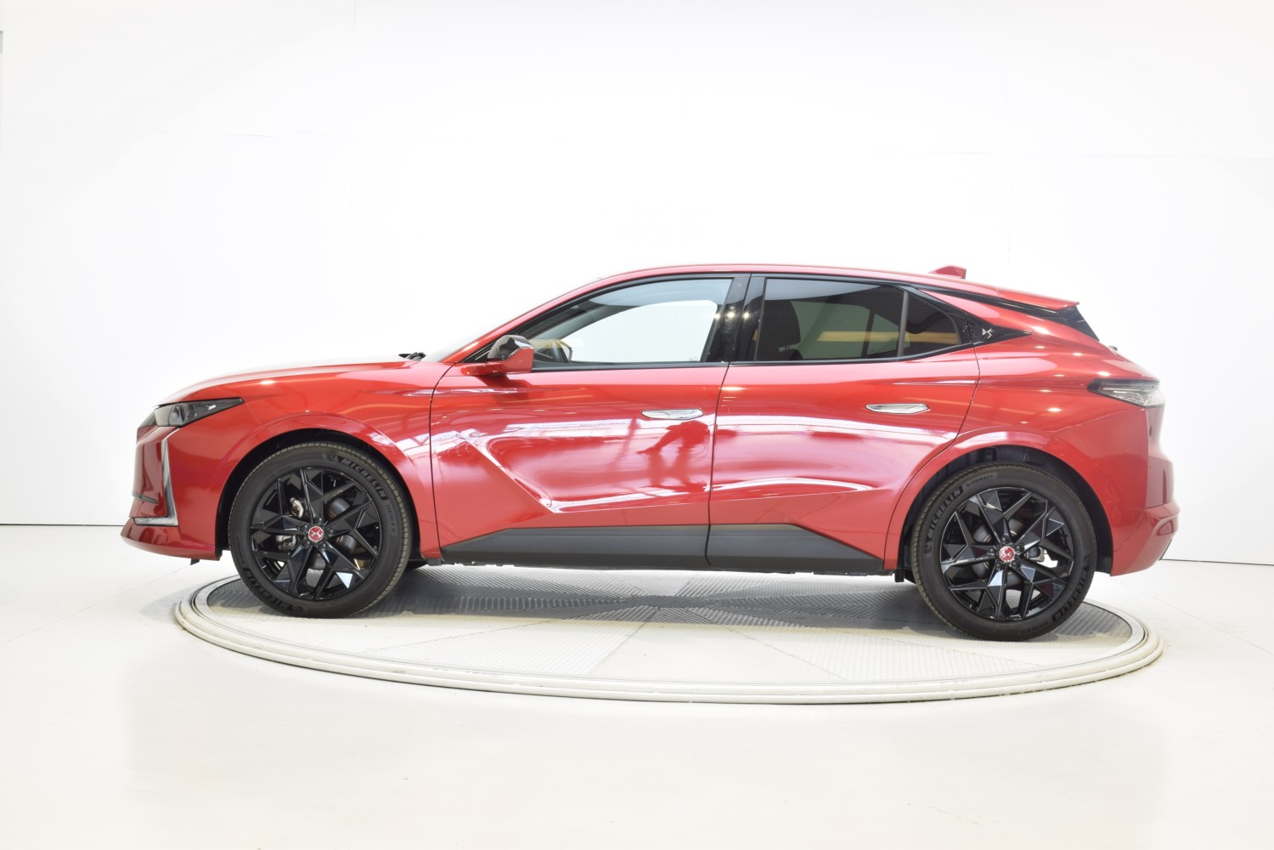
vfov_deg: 28.1
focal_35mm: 48
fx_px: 1699
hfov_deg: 41.1
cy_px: 425
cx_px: 637
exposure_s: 1/1.3
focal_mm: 32
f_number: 16
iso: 100
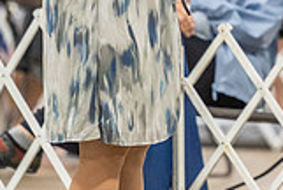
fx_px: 5663
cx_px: 288
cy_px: -31
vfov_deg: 1.9
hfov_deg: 2.9
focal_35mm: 719
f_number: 2.8
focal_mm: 200
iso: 4000
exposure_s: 1/250
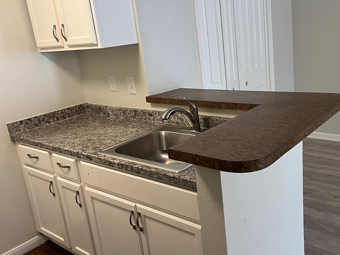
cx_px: 206
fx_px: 334
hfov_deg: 53.5
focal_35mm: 34
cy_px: 113
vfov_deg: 41.7
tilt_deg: -14.2
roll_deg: +5.7
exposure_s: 1/60
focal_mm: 5.7
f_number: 1.5
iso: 80
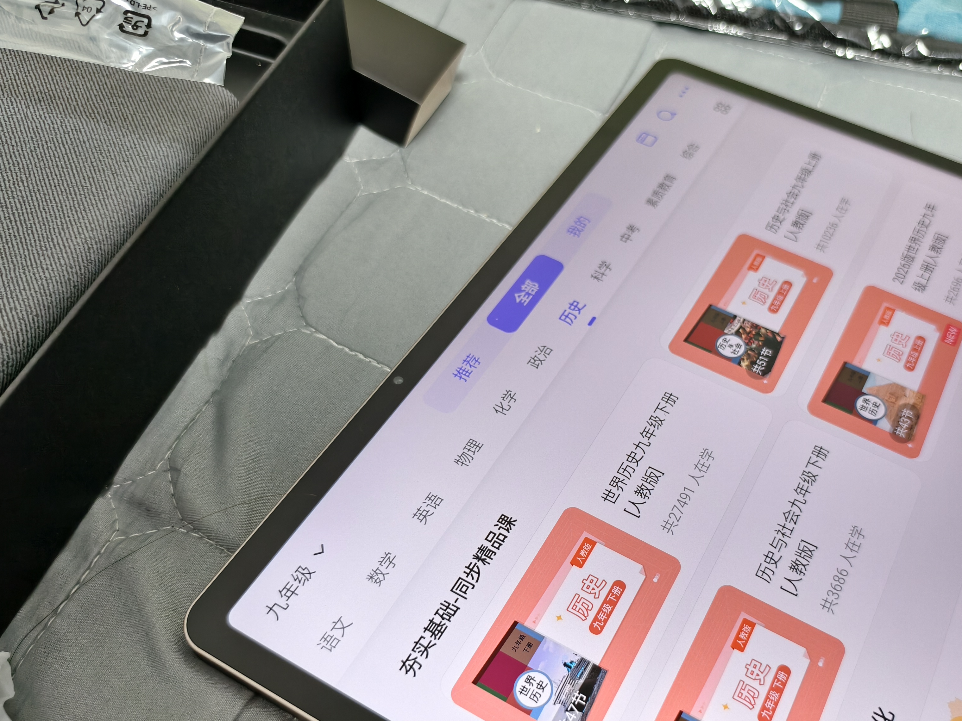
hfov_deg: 58.0
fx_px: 861
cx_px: 566
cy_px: 422
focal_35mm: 31
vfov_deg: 45.3
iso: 273
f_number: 1.57
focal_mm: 5.6
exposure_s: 1/50
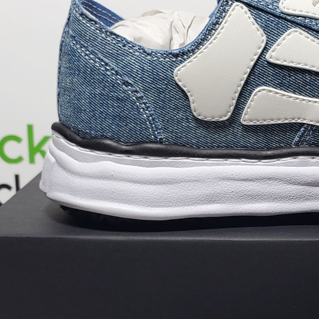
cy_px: 297
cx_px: 332
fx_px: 824
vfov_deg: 21.4
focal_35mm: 79
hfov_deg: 21.1
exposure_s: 1/168
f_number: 2.4
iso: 50
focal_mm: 4.3
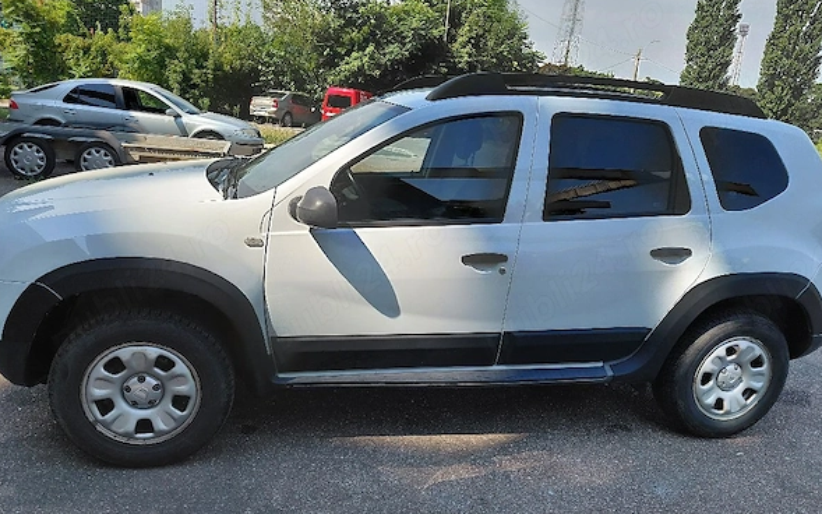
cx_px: 412
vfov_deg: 45.9
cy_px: 293
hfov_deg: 68.4
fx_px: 605
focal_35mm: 27
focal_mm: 4.69
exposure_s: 1/1429
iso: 50
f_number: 1.8
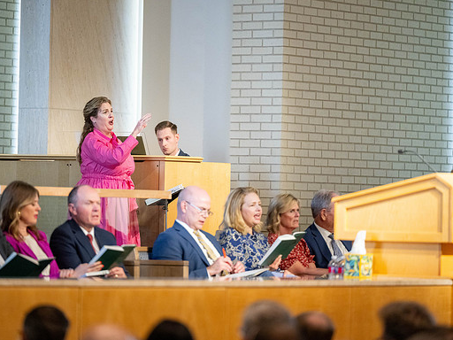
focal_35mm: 218
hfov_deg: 9.1
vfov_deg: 6.8
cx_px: 212
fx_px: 2853
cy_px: 170
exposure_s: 1/400
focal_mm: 200
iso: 5000
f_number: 2.8
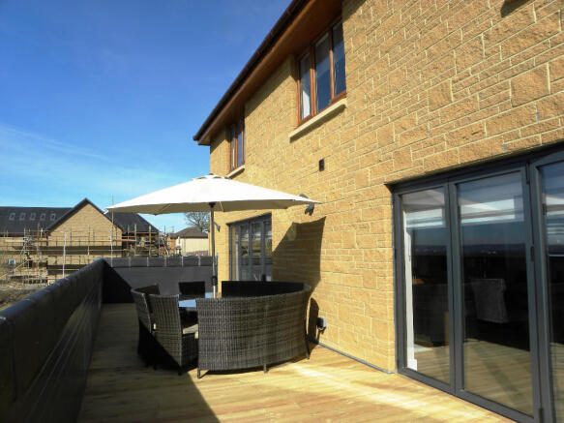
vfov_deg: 53.0
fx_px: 424
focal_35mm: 26
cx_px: 282
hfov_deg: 67.3
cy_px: 212
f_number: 6.3
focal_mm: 4.6
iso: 64
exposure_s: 1/256
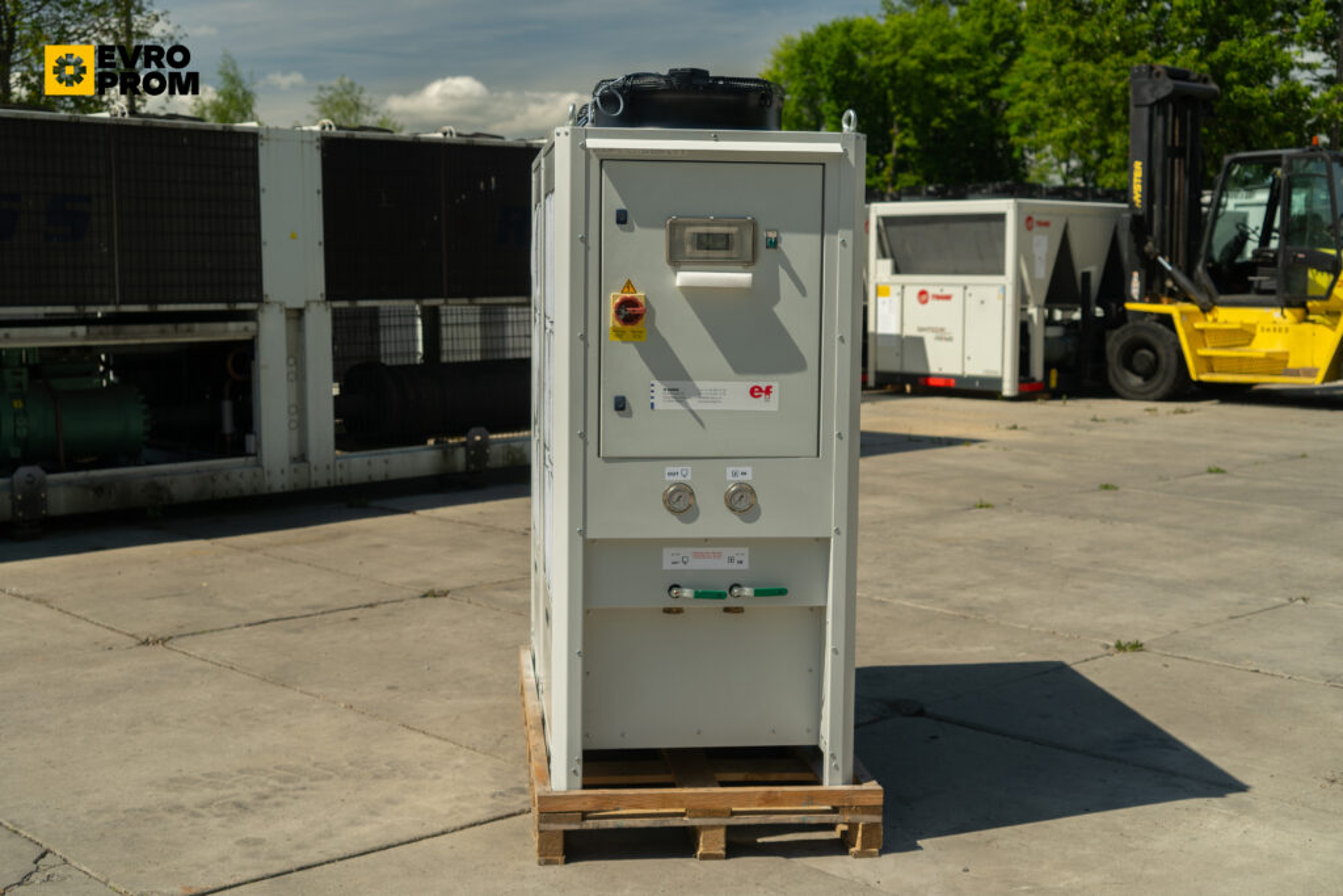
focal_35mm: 45
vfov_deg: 29.9
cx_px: 672
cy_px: 448
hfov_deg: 43.6
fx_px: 1679
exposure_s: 1/400
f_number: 4
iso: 100
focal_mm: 45
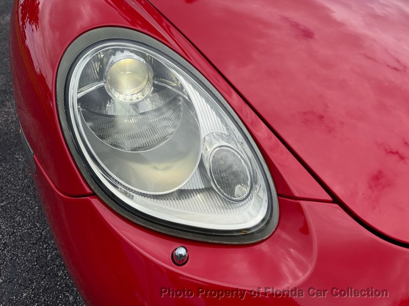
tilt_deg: -37.0
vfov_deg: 56.8
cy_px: 153
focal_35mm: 24
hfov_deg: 71.6
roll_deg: -6.1
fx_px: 284
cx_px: 204
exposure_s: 1/4405
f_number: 1.78
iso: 80
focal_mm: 6.76
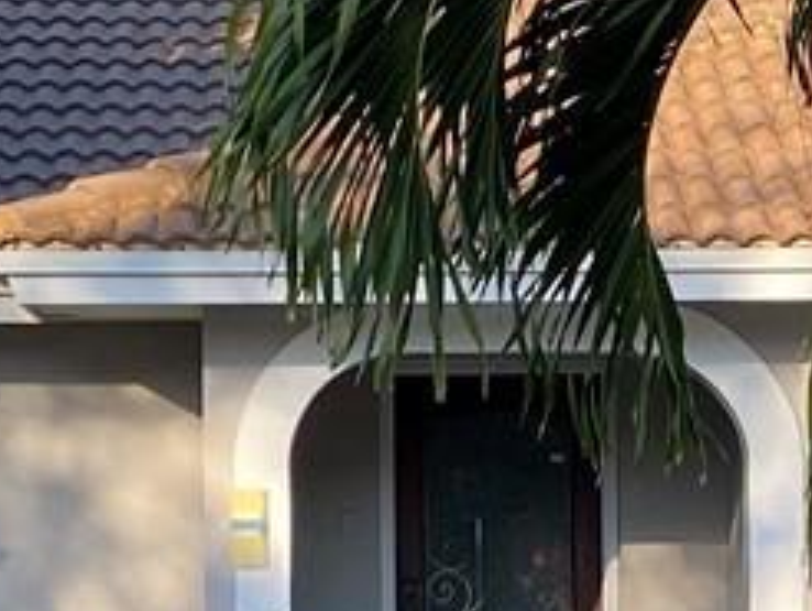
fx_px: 3968
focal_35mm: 169
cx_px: 528
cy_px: 677
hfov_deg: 11.7
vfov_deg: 8.7
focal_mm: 4.25
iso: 32
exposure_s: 1/633
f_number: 1.8
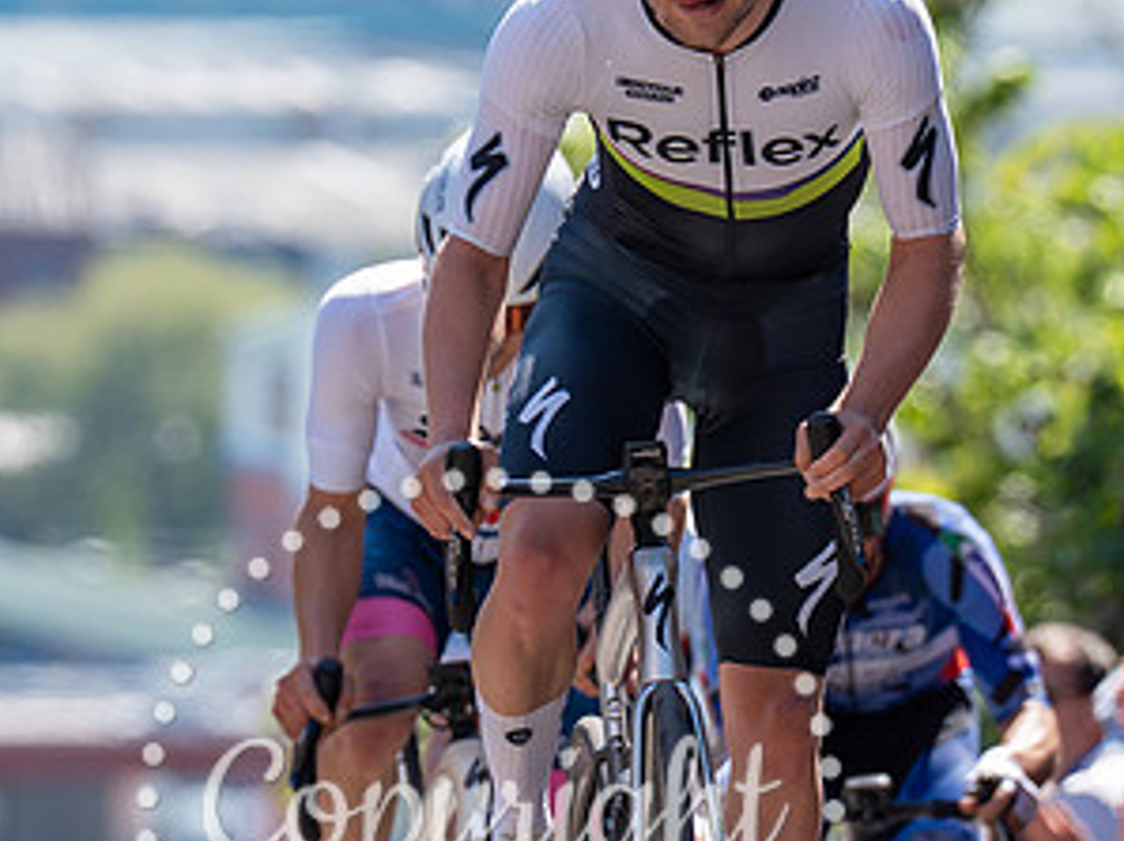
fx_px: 22808
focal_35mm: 703
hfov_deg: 2.8
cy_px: 481
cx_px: 720
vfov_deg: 2.1
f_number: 3.5
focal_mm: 197
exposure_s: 1/1000
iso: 160
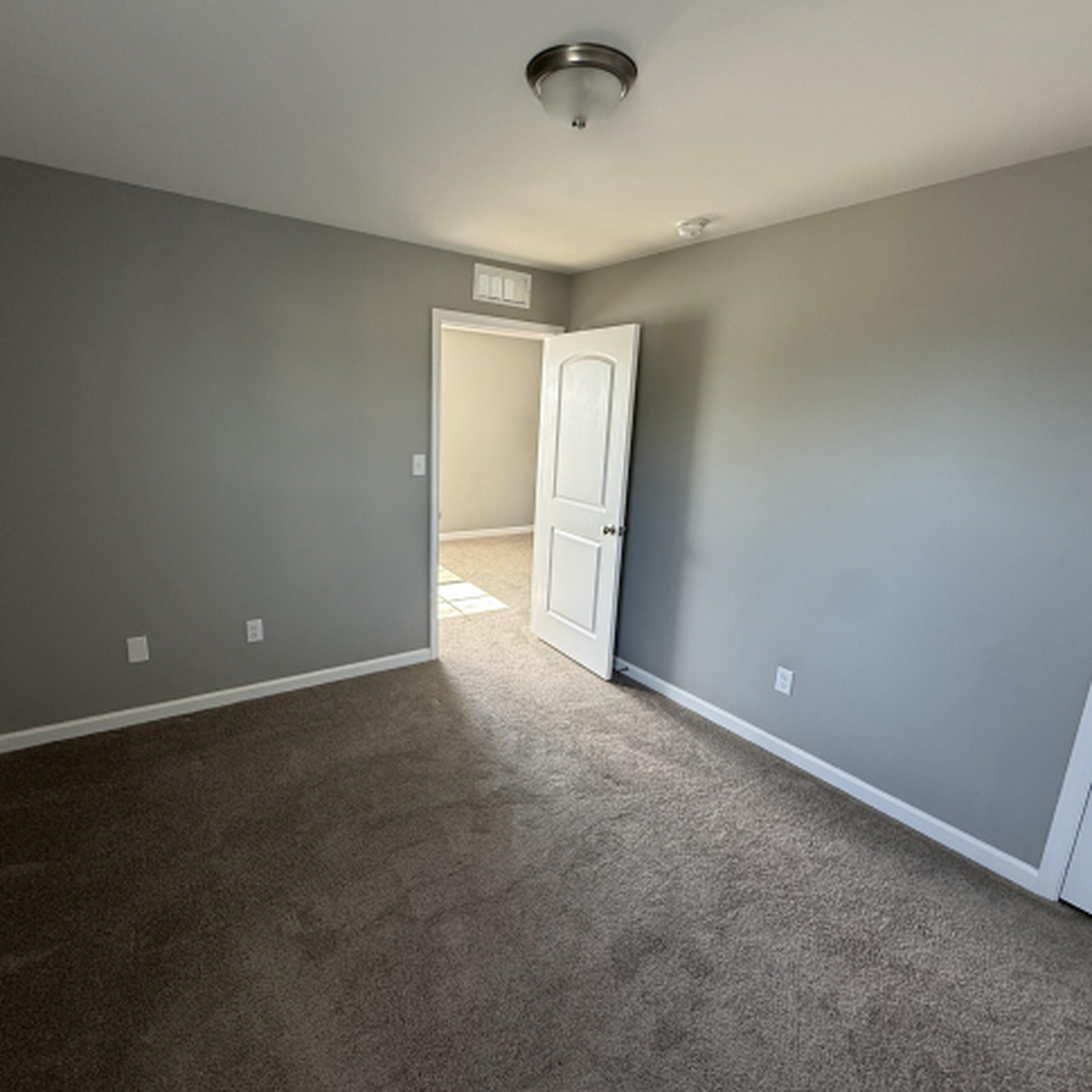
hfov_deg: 83.9
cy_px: 547
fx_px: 607
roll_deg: -3.2
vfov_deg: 84.0
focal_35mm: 17
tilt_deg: -12.8
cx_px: 528
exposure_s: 1/99
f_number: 2.2
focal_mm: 2.22
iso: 160
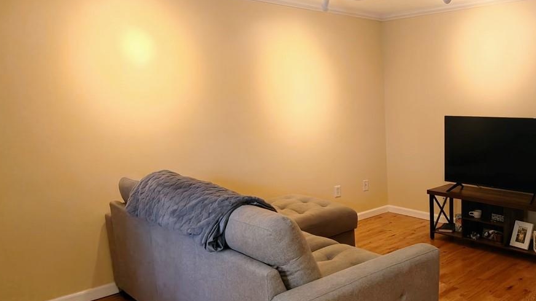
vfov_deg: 38.9
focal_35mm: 30
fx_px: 426
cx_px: 444
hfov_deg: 58.3
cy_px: 168
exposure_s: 1/120
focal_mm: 2.3
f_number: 2
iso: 640
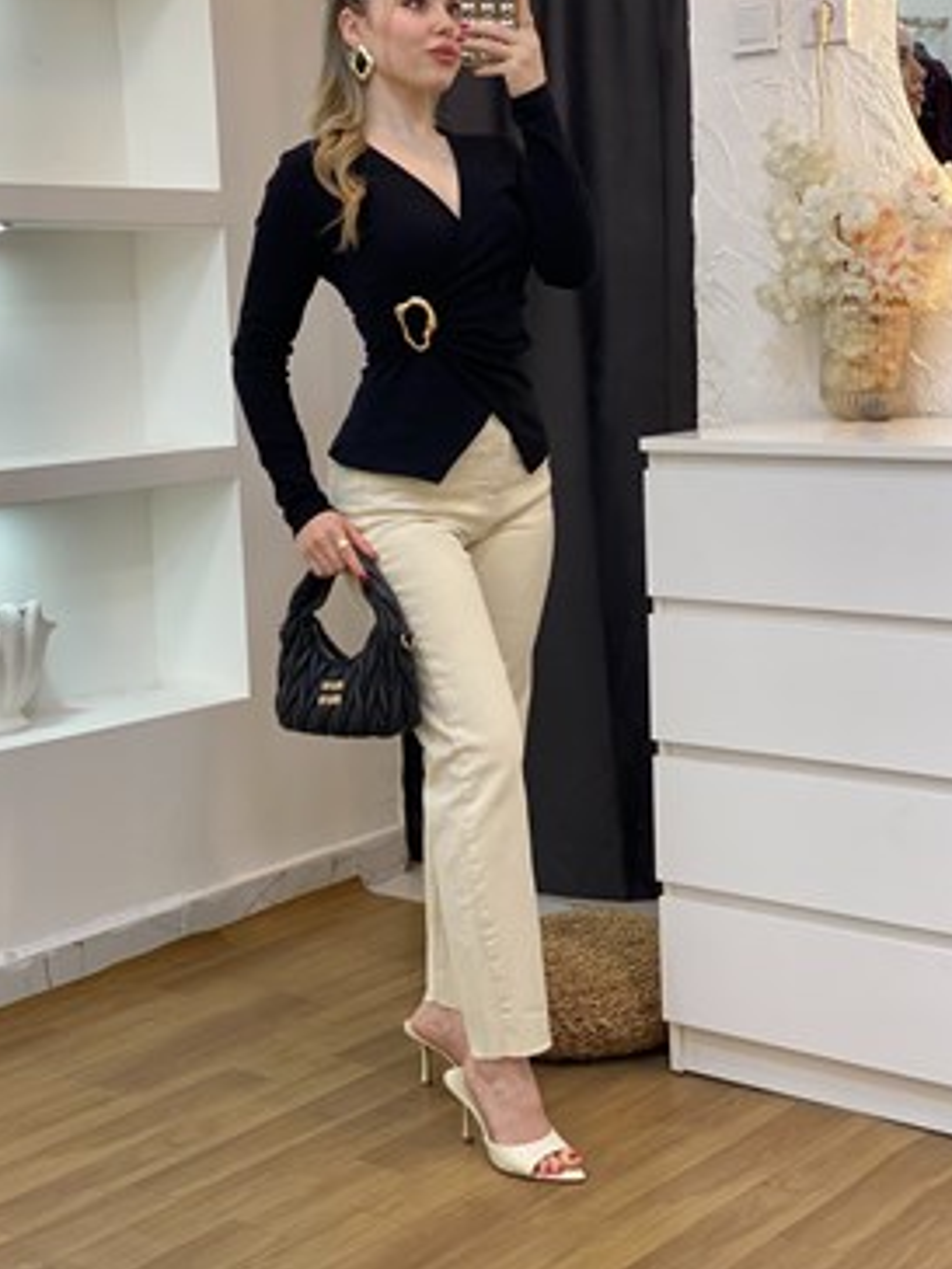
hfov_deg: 24.8
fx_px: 2163
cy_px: 573
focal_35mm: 59
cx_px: 443
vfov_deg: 32.7
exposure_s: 1/100
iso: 100
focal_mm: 6
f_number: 2
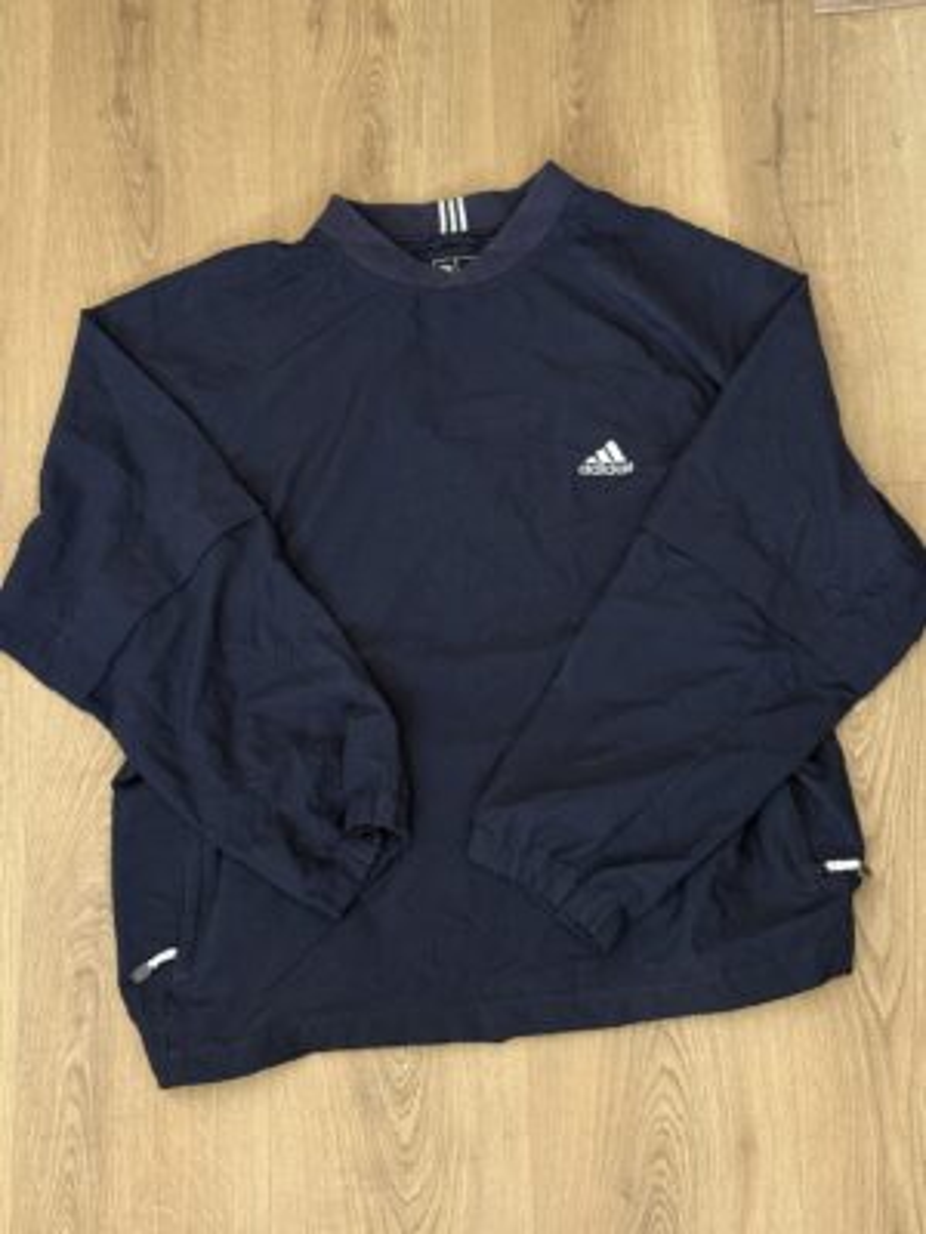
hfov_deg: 28.0
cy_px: 617
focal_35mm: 52
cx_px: 463
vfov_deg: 36.8
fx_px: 1855
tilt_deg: -71.1
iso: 250
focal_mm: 5.96
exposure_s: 1/40
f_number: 1.6
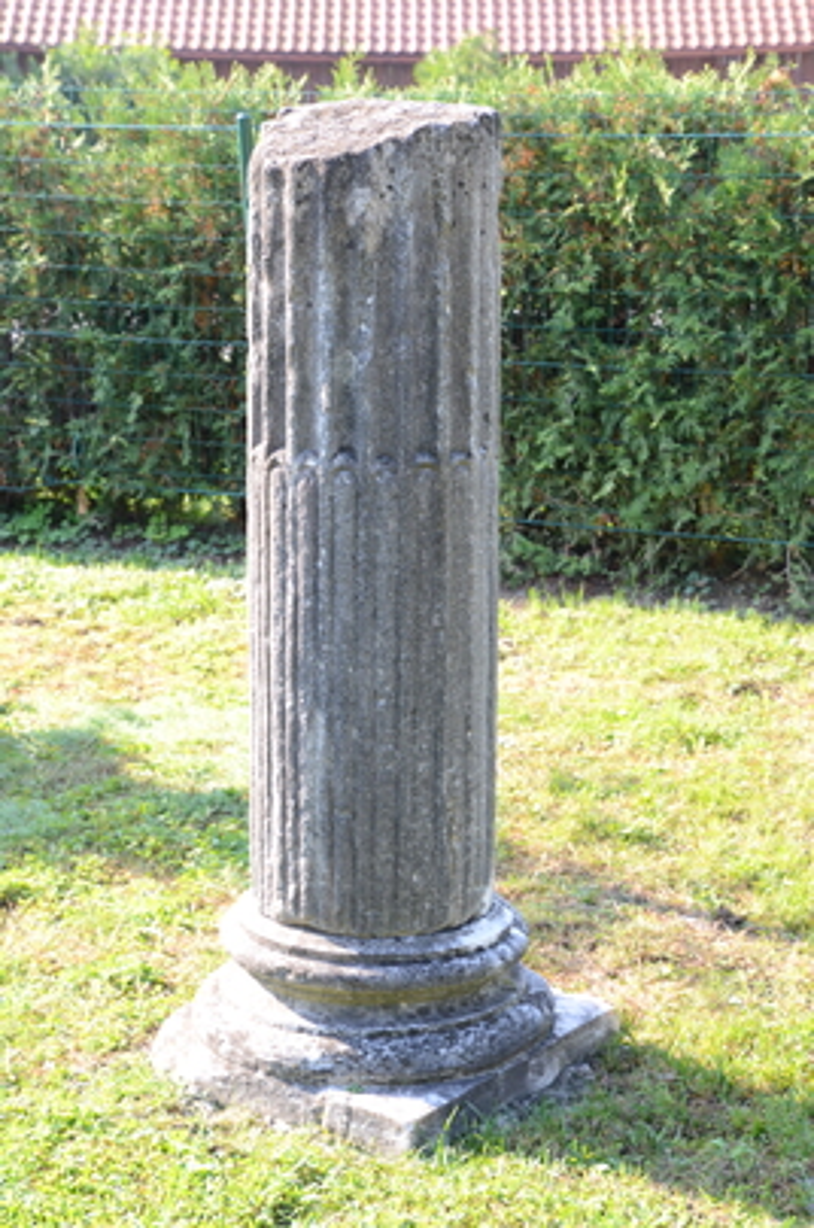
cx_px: 407
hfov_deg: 20.5
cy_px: 614
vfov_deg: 30.6
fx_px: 2246
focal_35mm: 66
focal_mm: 44
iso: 320
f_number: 5.6
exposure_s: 1/125
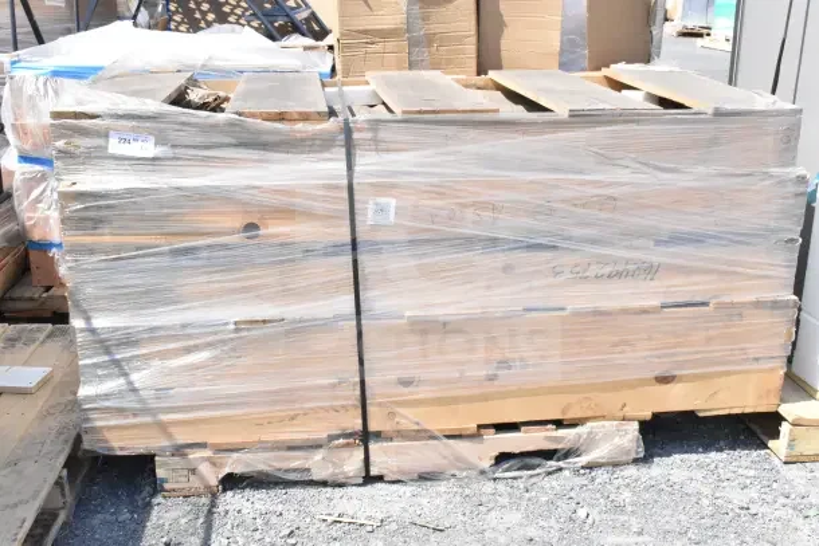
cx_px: 410
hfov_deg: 49.5
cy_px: 273
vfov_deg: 34.2
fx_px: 887
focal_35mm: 39
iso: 6400
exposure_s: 1/1250
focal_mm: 26
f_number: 18
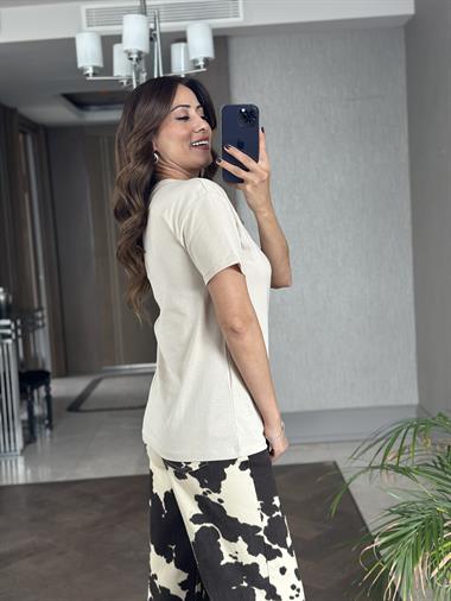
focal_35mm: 48
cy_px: 300
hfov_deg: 30.3
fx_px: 833
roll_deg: +3.2
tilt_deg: -19.3
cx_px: 226
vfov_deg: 39.6
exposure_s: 1/60
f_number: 1.78
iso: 160
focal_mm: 6.86
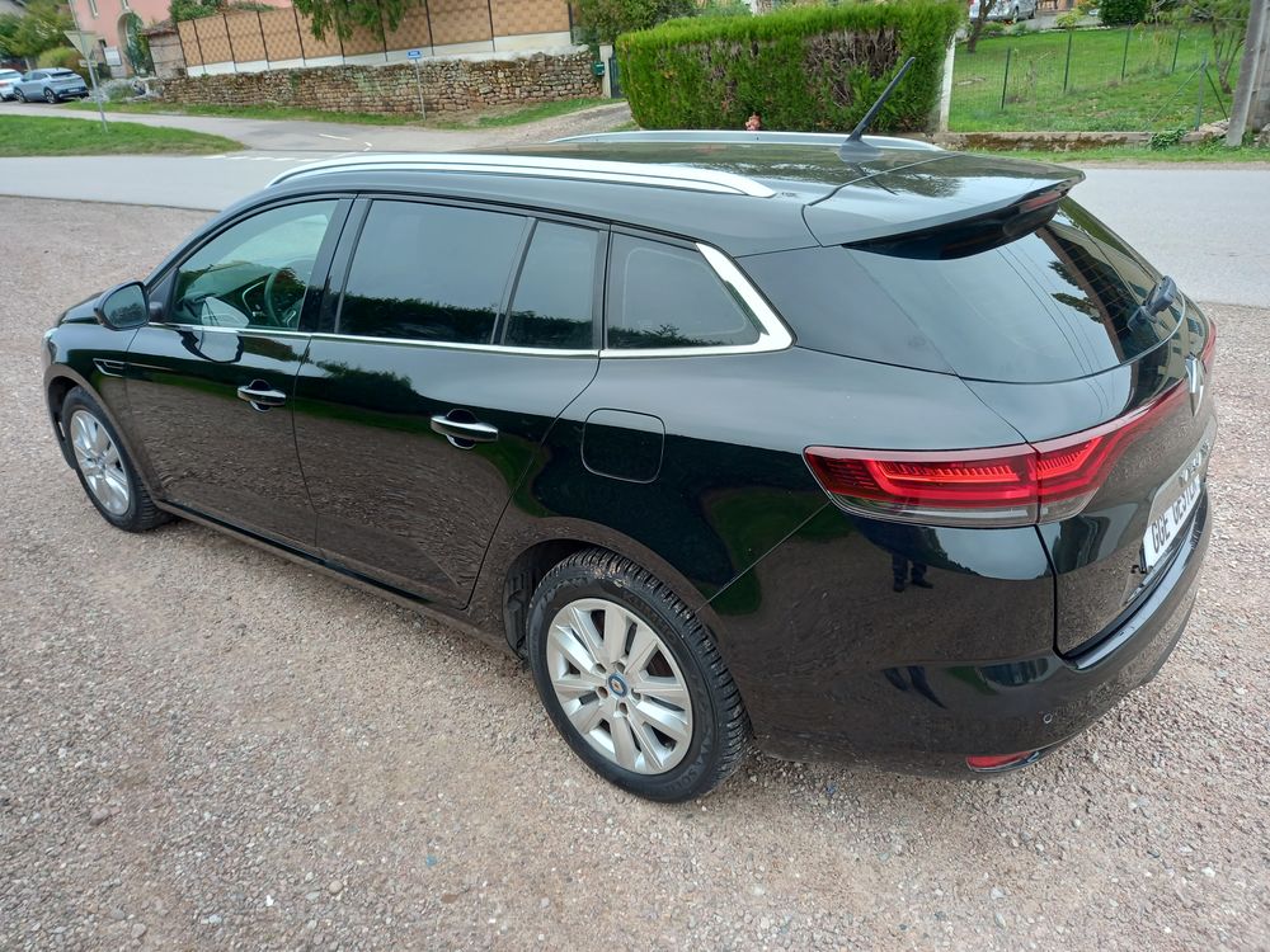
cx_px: 635
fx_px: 917
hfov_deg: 69.4
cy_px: 476
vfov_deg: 54.9
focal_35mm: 25
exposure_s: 1/60
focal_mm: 4.6
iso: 40
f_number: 2
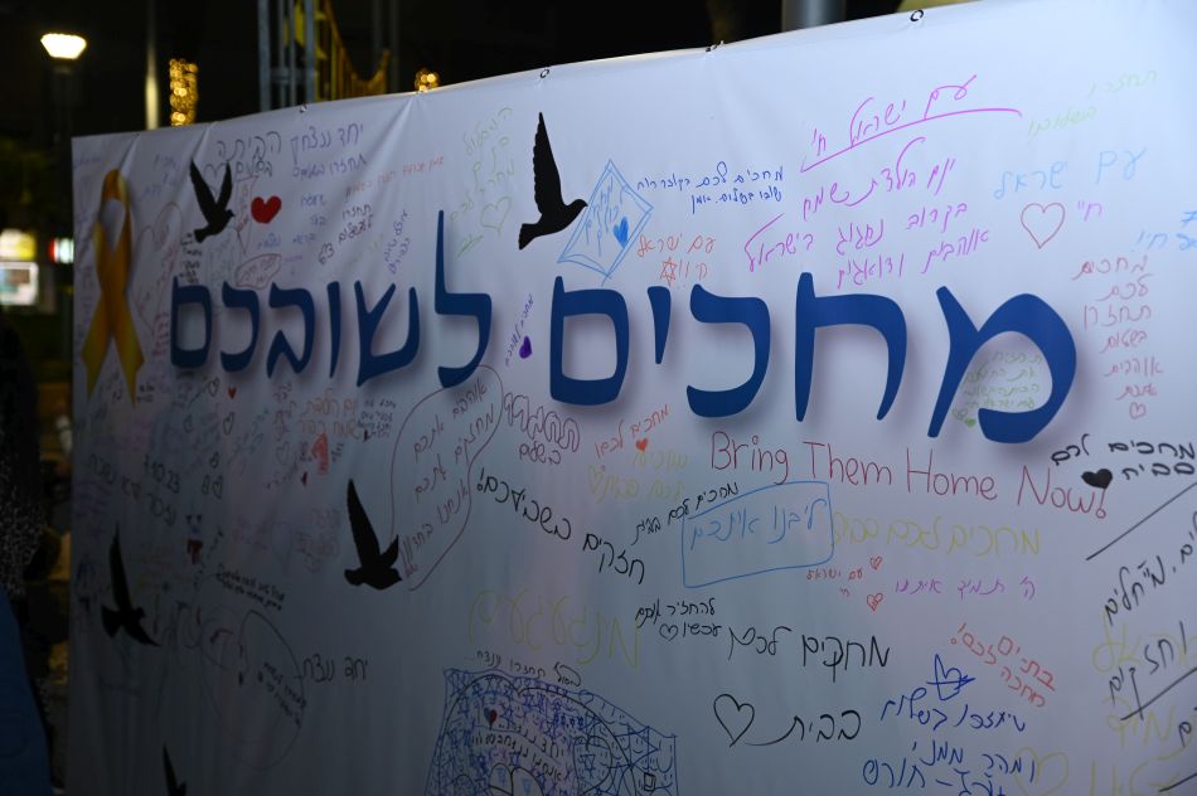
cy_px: 398
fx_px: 1395
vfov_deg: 31.8
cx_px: 598
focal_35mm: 42
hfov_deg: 46.4
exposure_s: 1/160
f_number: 2.8
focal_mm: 42
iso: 800
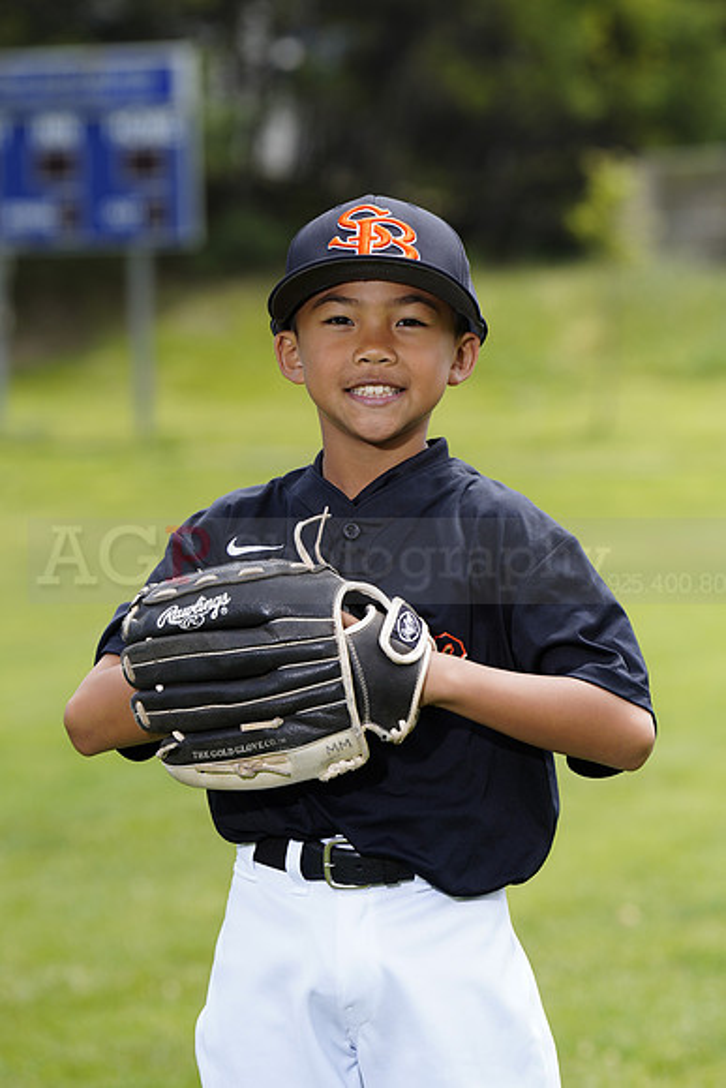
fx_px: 5502
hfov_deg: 7.5
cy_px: 544
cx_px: 363
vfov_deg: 11.3
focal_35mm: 182
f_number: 6.3
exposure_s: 1/250
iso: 100
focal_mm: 182
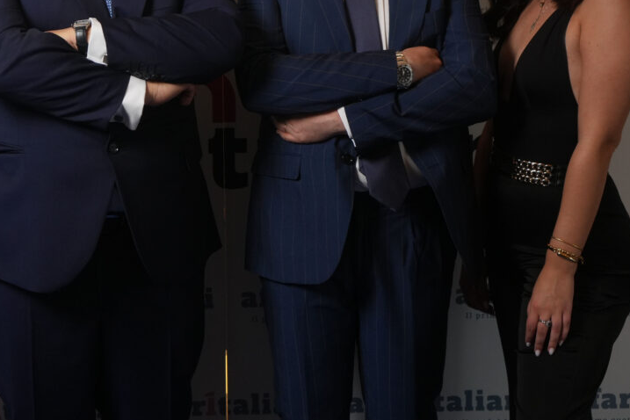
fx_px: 1260
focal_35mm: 72
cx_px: 207
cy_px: 82
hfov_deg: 27.9
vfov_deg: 18.7
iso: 1600
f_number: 6.3
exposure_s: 1/160
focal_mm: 43
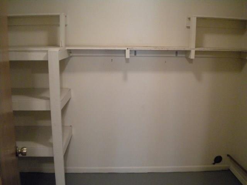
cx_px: 124
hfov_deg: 52.6
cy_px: 92
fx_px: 250
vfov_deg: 40.7
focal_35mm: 35
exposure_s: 1/18.1
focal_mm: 6.3
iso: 800
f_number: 3.1
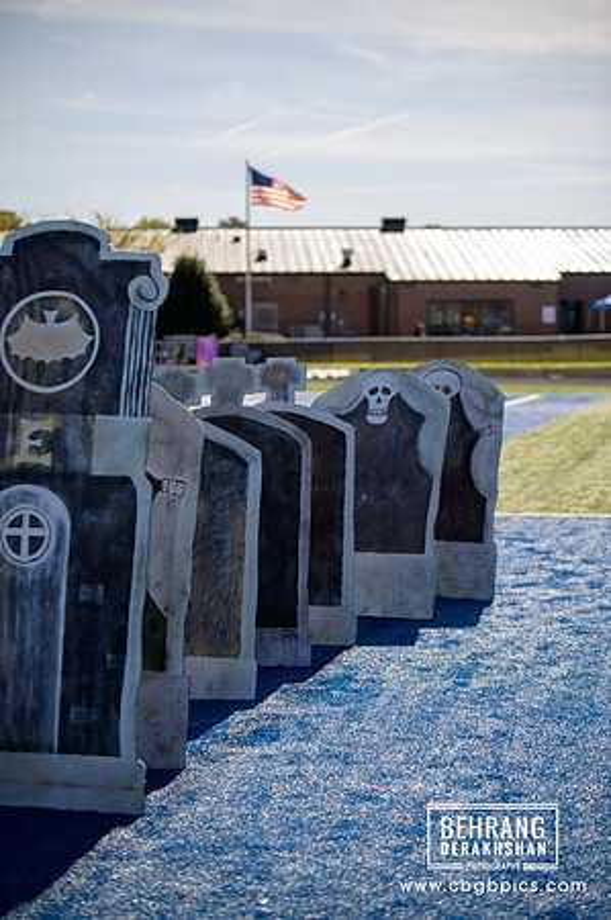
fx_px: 1786
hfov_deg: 19.4
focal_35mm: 70
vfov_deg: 28.9
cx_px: 306
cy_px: 460
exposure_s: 1/1000
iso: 100
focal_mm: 70
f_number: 2.8
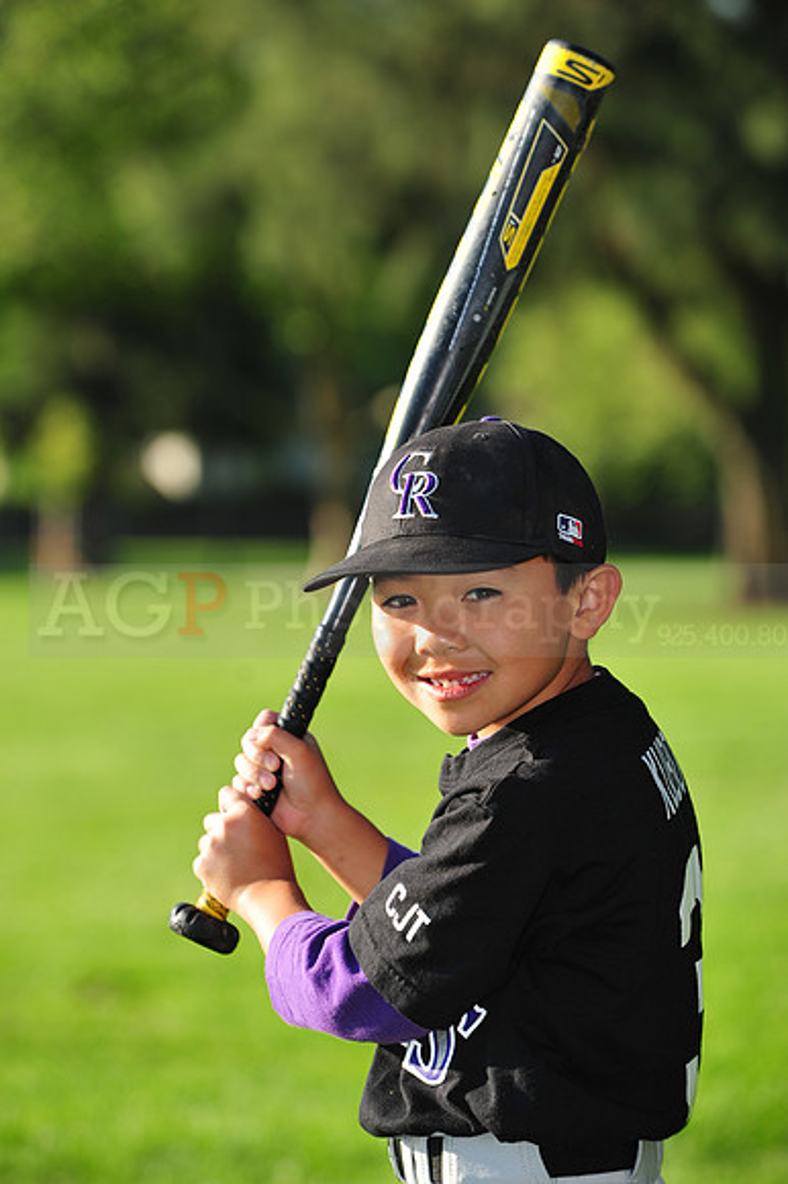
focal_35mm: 145
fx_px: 4766
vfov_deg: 14.2
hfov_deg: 9.5
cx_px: 394
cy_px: 592
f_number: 5
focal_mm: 145
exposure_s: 1/500
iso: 200
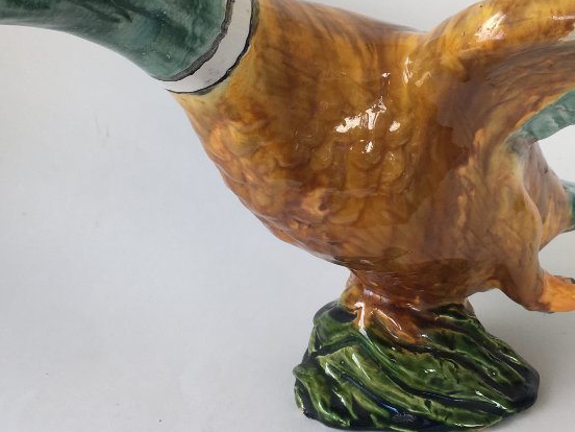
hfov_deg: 30.5
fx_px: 1046
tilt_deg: -16.5
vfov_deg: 23.0
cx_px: 374
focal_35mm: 63
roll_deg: -0.6
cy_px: 104
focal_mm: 4.15
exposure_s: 1/157
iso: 25
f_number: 2.2
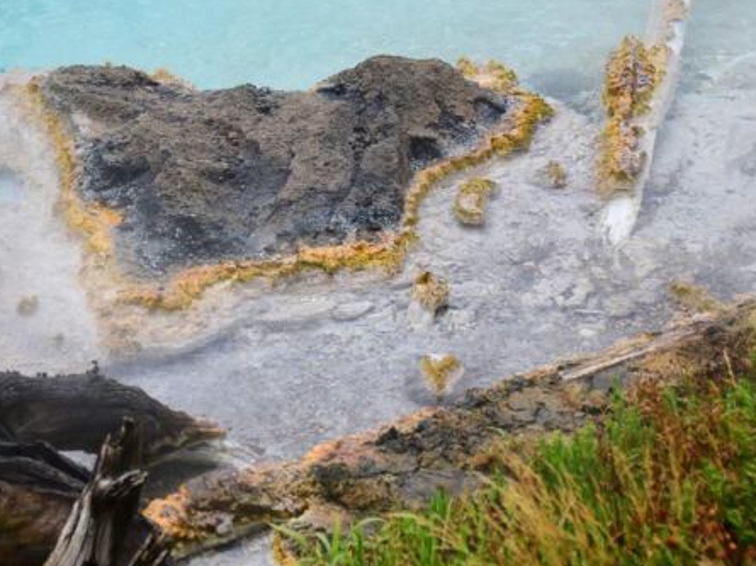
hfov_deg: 10.1
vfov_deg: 7.5
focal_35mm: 197
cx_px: 328
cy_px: 217
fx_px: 4292
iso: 200
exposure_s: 1/640
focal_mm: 95
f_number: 6.3
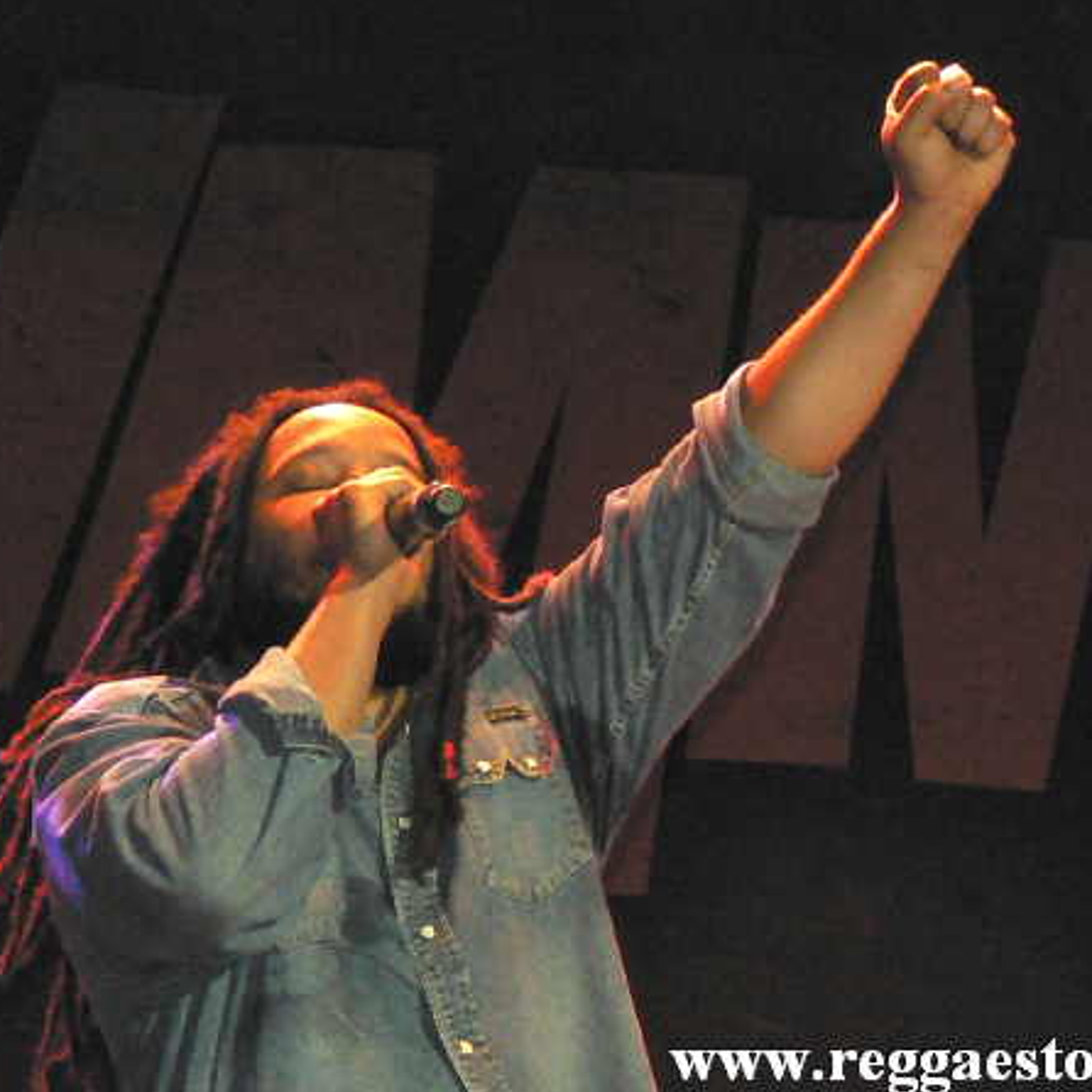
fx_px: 4283
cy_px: 546
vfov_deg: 14.5
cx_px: 541
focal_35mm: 120
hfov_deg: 14.5
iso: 400
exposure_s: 1/60
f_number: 3.2
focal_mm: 17.3
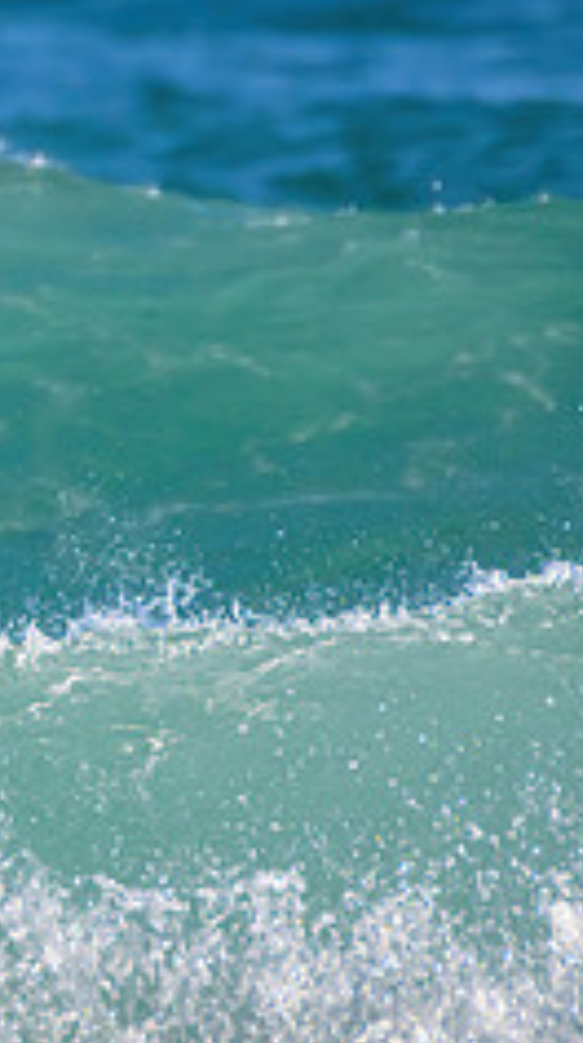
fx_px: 71211
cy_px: 519
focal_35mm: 2580
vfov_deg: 0.8
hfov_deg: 0.5
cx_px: -676
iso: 2000
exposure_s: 1/2500
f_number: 11
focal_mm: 1000
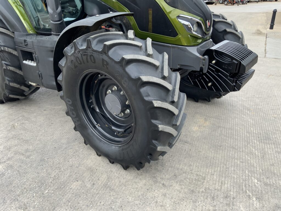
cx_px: 140
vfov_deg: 48.2
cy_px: 106
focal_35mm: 29
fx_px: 235
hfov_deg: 61.7
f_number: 1.8
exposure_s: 1/122
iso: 25
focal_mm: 3
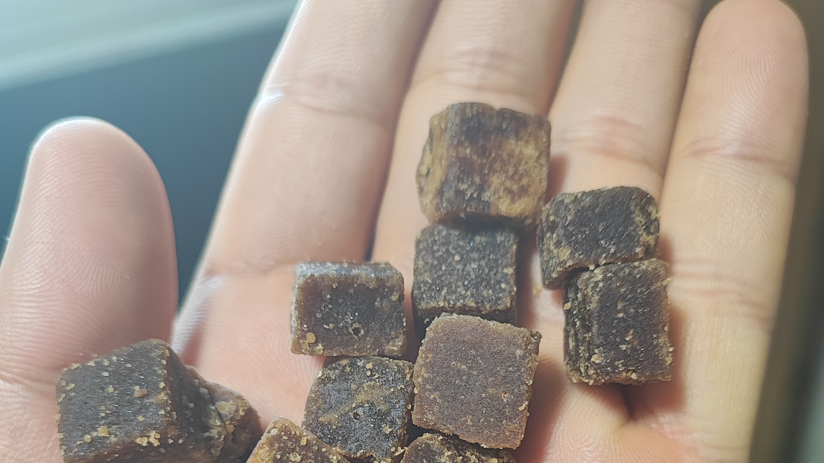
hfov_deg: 52.8
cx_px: 411
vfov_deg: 29.4
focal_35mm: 38
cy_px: 448
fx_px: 830
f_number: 1.75
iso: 301
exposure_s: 1/100
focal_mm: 5.96
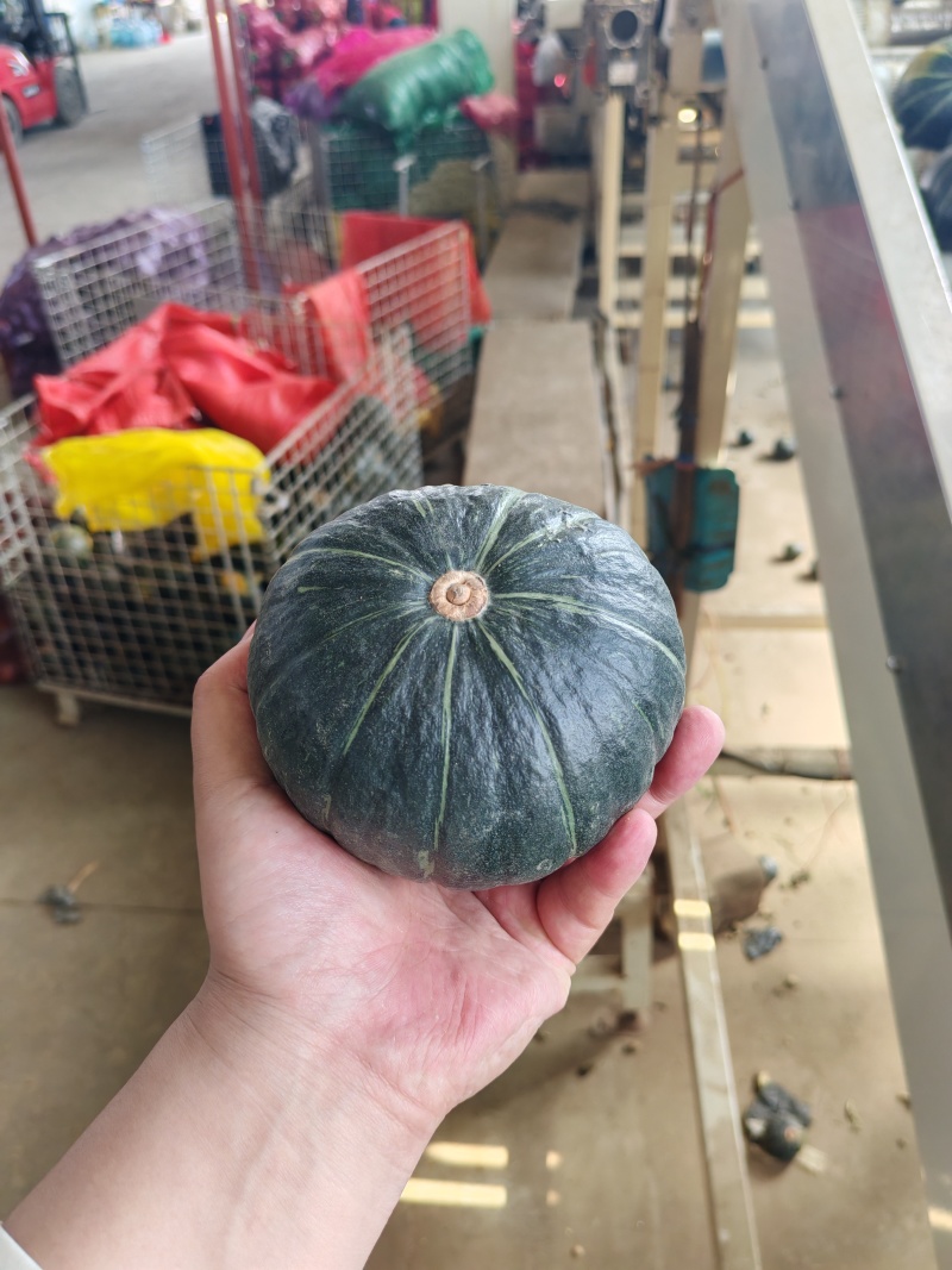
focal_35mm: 27
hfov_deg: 51.3
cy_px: 635
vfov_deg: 65.3
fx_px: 990
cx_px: 476
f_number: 1.95
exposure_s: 1/100
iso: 125
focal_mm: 5.52
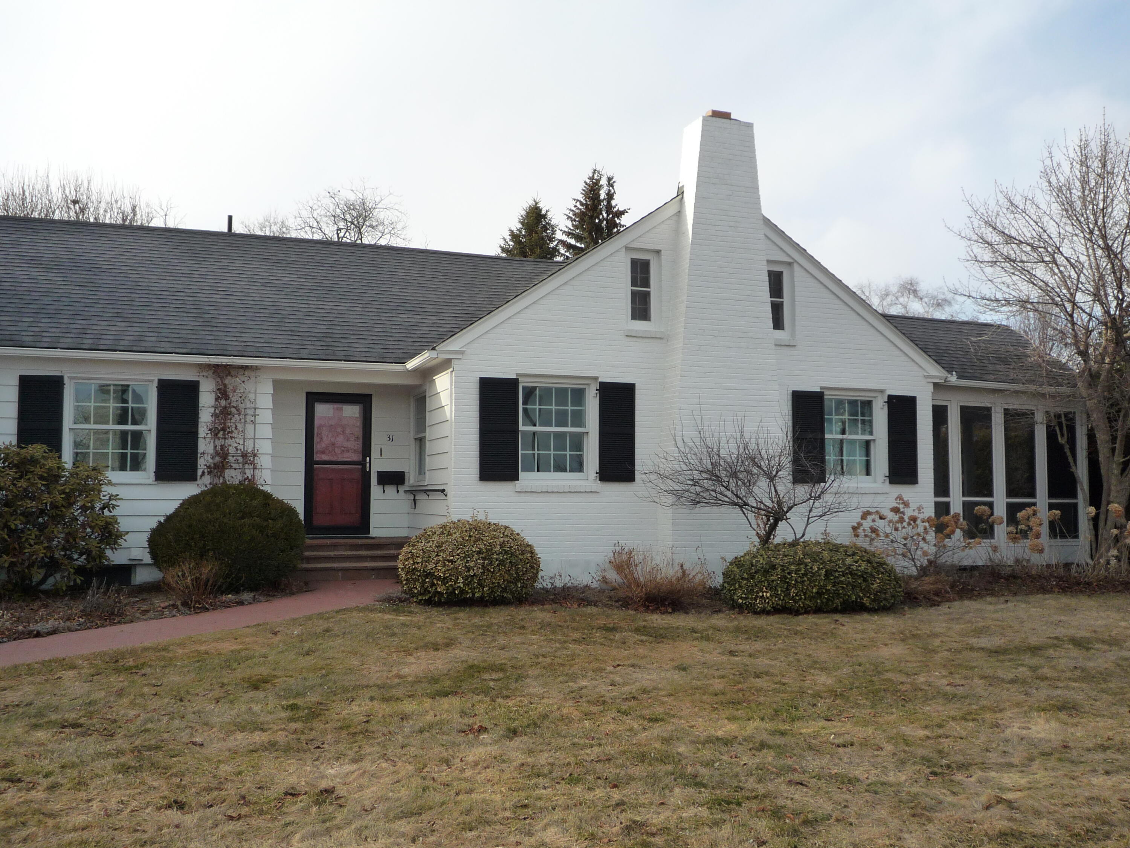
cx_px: 565
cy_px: 424
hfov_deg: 60.0
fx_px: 979
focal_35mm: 30
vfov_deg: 46.8
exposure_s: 1/500
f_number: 3.4
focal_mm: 5.3
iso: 160
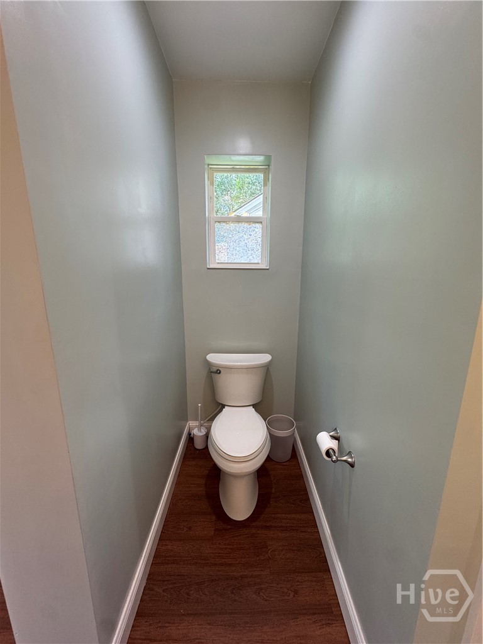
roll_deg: -0.4
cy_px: 322
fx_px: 260
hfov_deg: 85.7
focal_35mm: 14
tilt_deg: -11.2
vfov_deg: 102.1
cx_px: 242
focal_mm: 2.22
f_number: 2.2
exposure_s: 1/120
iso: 250
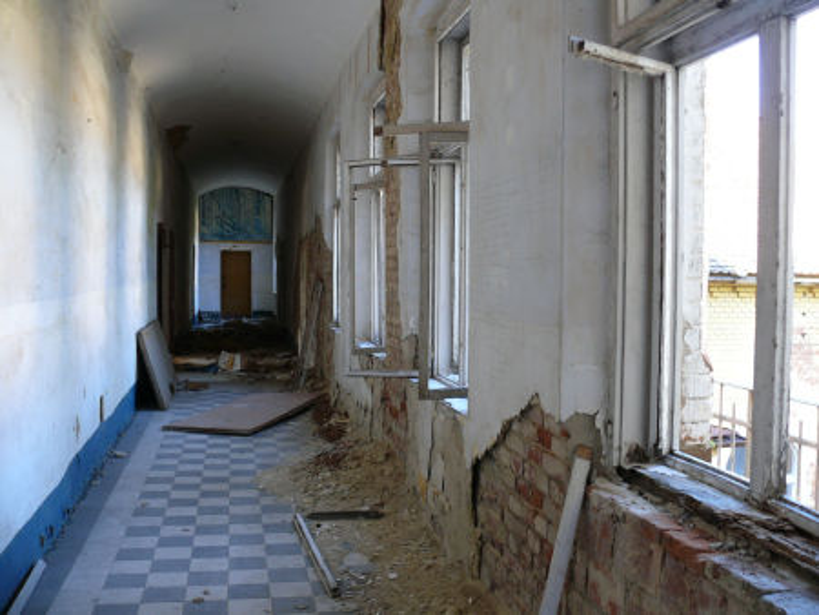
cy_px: 308
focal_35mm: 35
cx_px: 410
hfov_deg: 52.6
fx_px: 829
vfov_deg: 40.7
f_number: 2.8
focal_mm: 7.4
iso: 100
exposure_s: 1/30
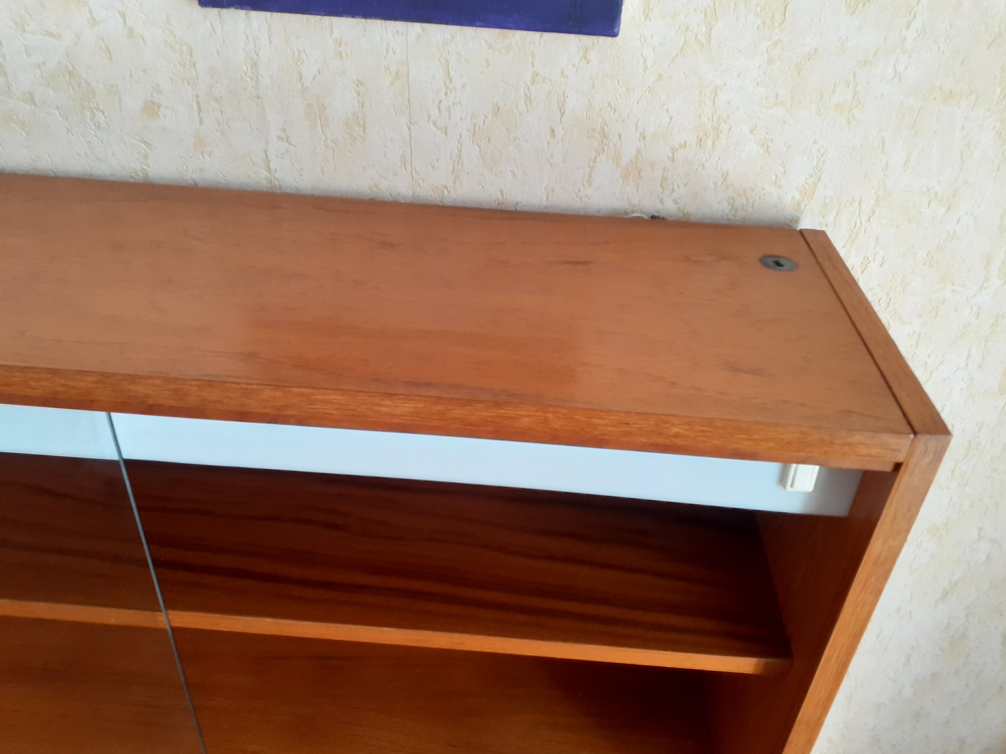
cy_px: 377
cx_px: 503
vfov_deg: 51.4
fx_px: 785
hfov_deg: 65.3
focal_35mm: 27
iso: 125
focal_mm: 3.6
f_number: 1.9
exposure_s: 1/50
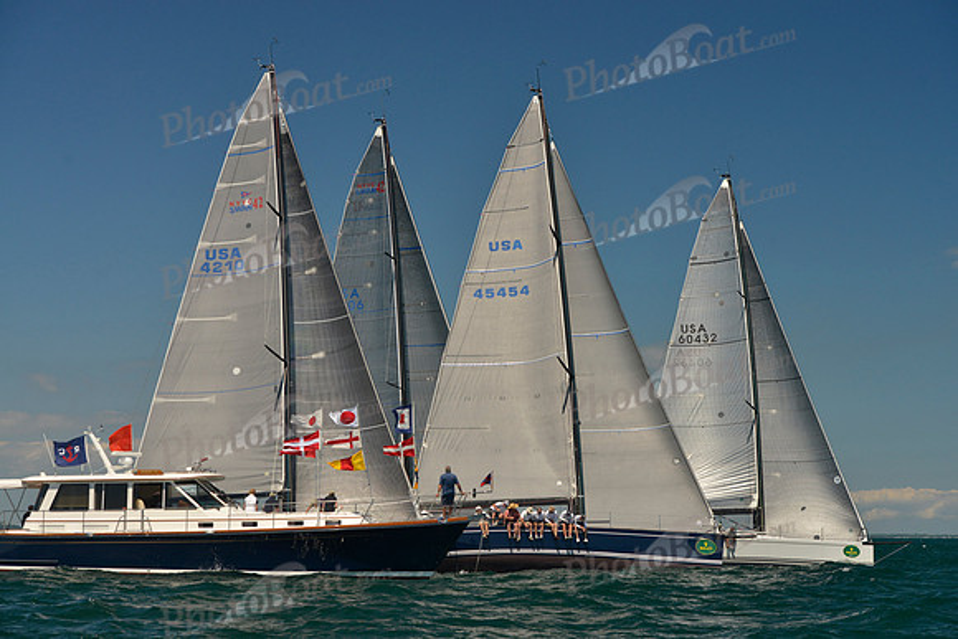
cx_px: 479
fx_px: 1863
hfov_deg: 28.8
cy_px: 320
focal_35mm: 70
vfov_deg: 19.5
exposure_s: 1/1250
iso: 400
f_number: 8
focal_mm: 70
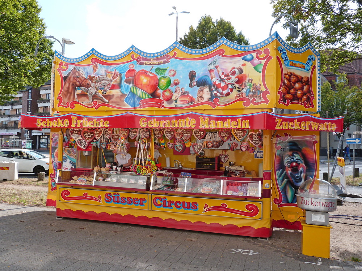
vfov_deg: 46.8
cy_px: 136
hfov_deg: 60.0
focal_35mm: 30
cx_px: 181
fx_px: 314
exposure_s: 1/250
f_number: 4.5
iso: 100
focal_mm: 5.2
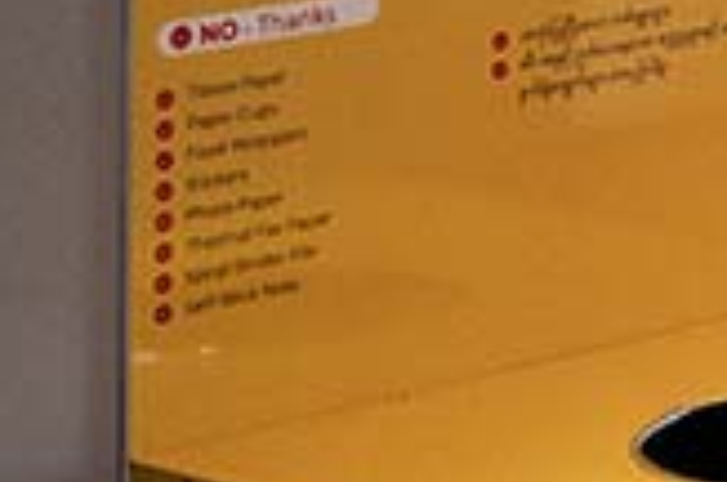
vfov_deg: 7.1
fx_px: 3748
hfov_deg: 9.3
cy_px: -406
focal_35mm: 186
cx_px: 2020
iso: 2800
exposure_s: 1/200
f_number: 5.6
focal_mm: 31.5
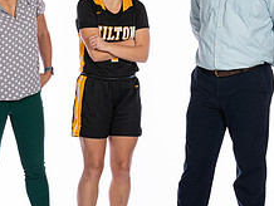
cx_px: 126
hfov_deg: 9.5
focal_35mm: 208
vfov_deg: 7.1
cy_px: 48
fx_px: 1648
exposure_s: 1/100
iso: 100
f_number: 5.6
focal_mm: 70
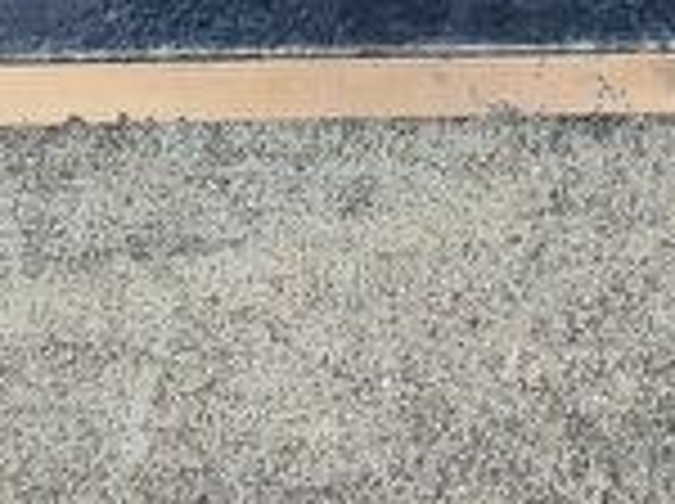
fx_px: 2395
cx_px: 490
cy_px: -778
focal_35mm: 123
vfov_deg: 10.2
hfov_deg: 16.0
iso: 100
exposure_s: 1/276
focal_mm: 5.56
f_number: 1.8
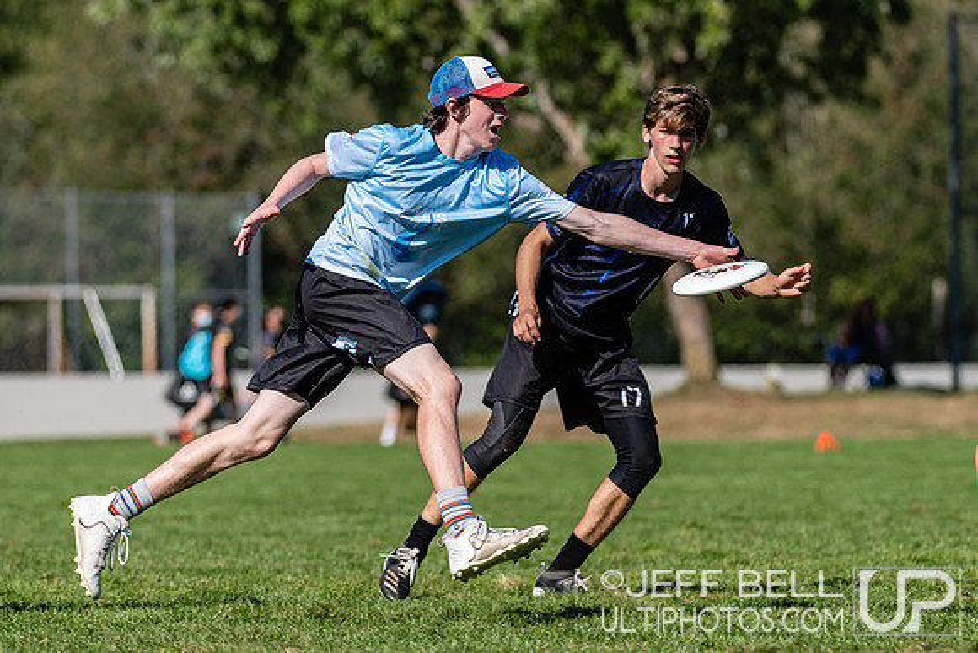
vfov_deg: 3.1
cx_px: 461
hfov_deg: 4.7
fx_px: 11875
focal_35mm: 437
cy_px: 265
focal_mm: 210
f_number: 4
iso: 100
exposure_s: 1/1000
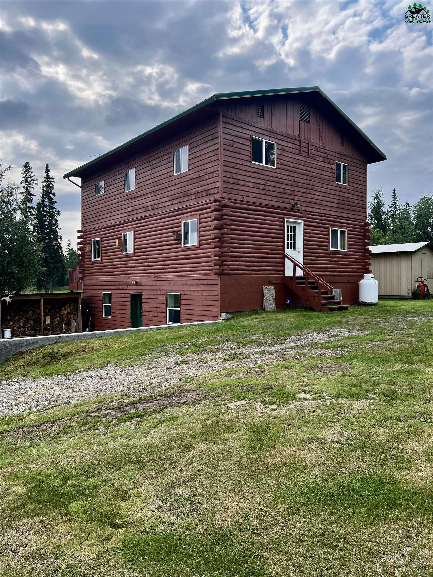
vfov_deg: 67.3
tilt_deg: -0.8
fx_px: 434
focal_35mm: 26
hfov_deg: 53.1
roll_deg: +0.5
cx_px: 216
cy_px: 288
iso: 50
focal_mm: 5.7
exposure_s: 1/2353
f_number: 1.5
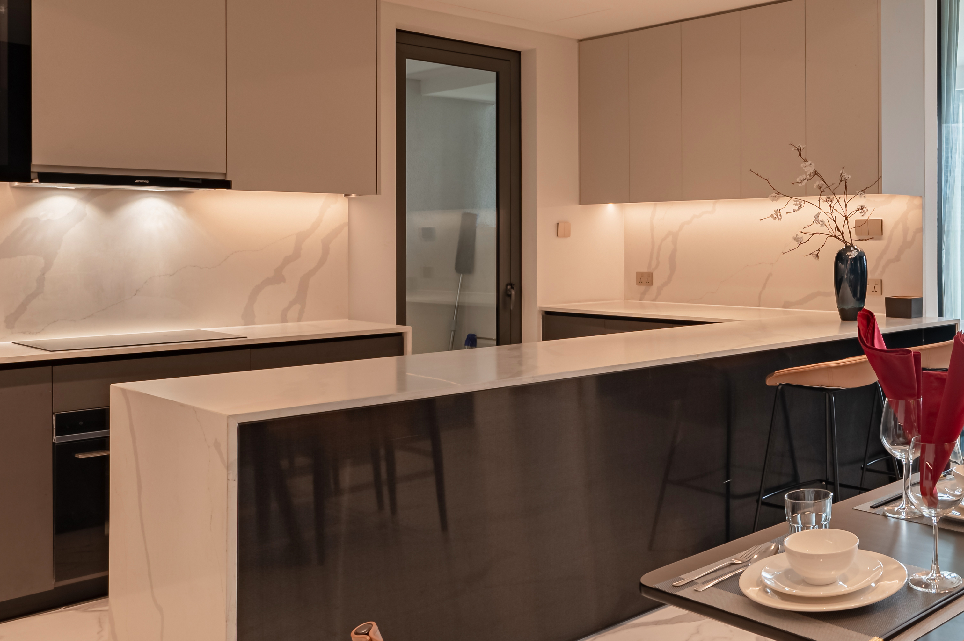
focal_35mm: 35
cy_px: 236
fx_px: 937
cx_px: 916
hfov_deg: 47.3
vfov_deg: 37.5
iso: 320
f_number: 8
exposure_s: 1/50
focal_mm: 17.5
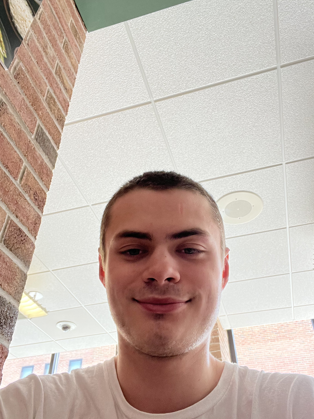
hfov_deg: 45.4
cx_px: 157
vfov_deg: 58.3
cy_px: 212
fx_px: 375
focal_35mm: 31
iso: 100
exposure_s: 1/60
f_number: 2.2
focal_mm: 2.71
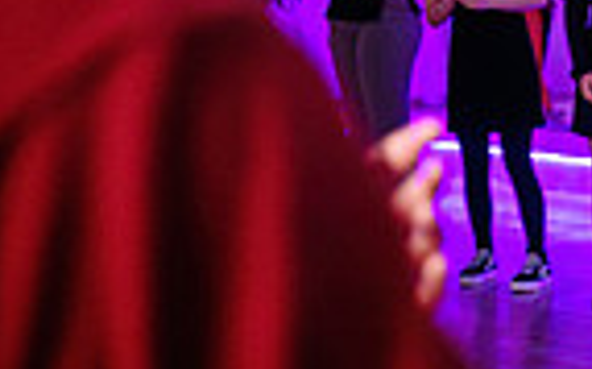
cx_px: 940
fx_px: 2127
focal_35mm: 132
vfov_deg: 9.9
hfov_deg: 14.5
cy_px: 232
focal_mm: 28
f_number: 2
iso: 2000
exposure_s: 1/125
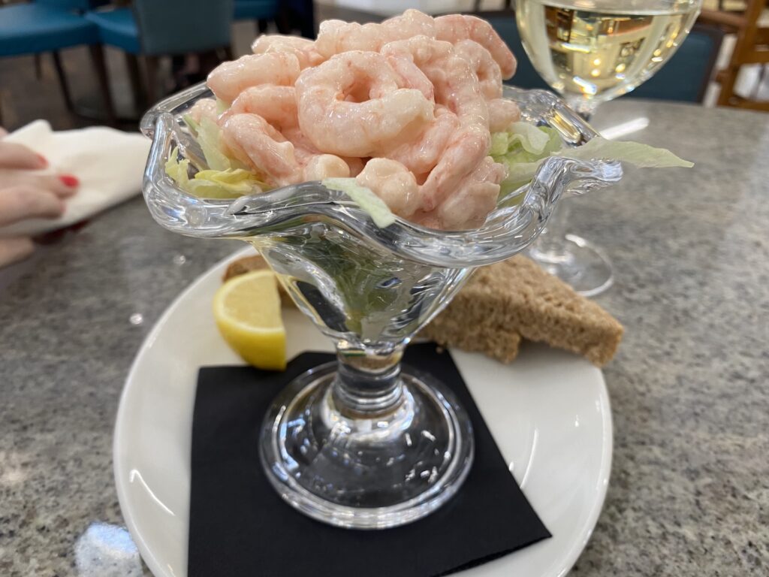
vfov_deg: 53.1
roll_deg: -1.3
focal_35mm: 26
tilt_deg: -34.5
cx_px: 384
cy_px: 288
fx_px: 578
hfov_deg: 67.3
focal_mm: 4.25
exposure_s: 1/50
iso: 100
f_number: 1.8
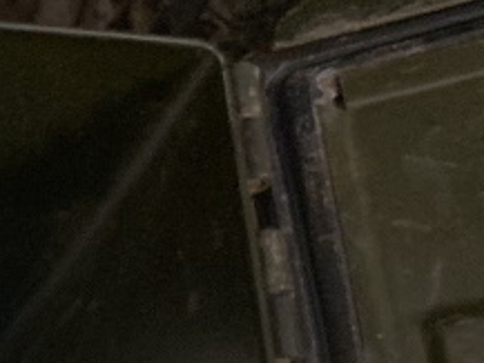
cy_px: 510
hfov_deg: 14.4
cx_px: -390
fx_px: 1679
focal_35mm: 120
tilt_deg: -64.6
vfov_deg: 11.9
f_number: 1.8
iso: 250
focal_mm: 4.25
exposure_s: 1/60
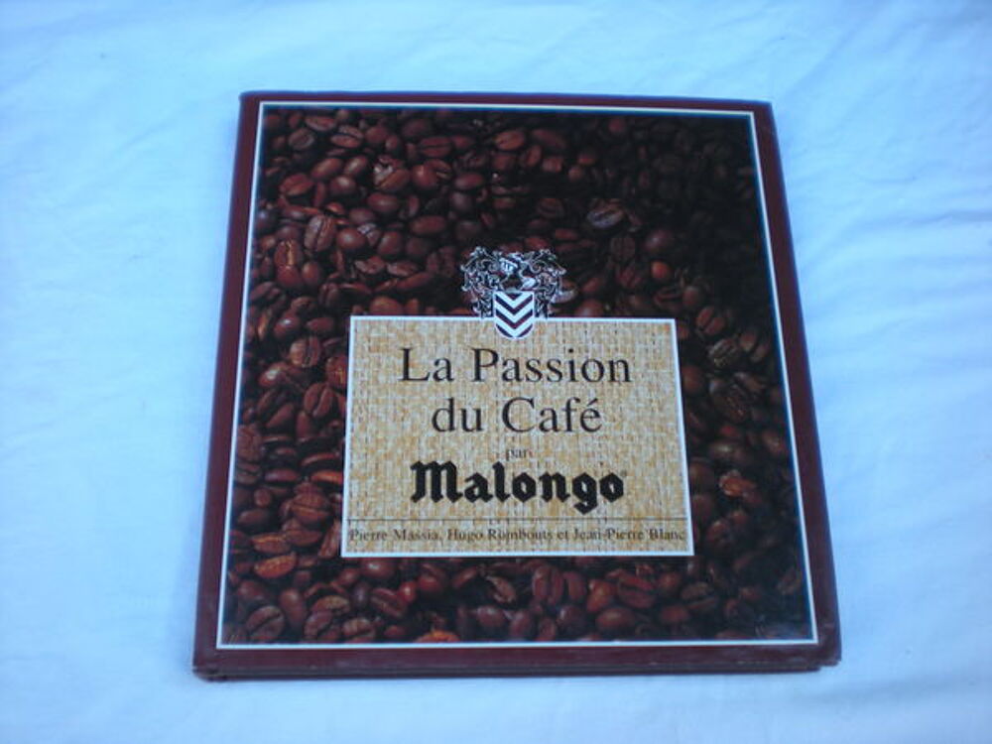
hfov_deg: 49.0
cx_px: 496
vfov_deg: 37.7
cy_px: 372
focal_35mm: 38
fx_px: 1089
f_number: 3.1
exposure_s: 1/62.1
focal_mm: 6.3
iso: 82
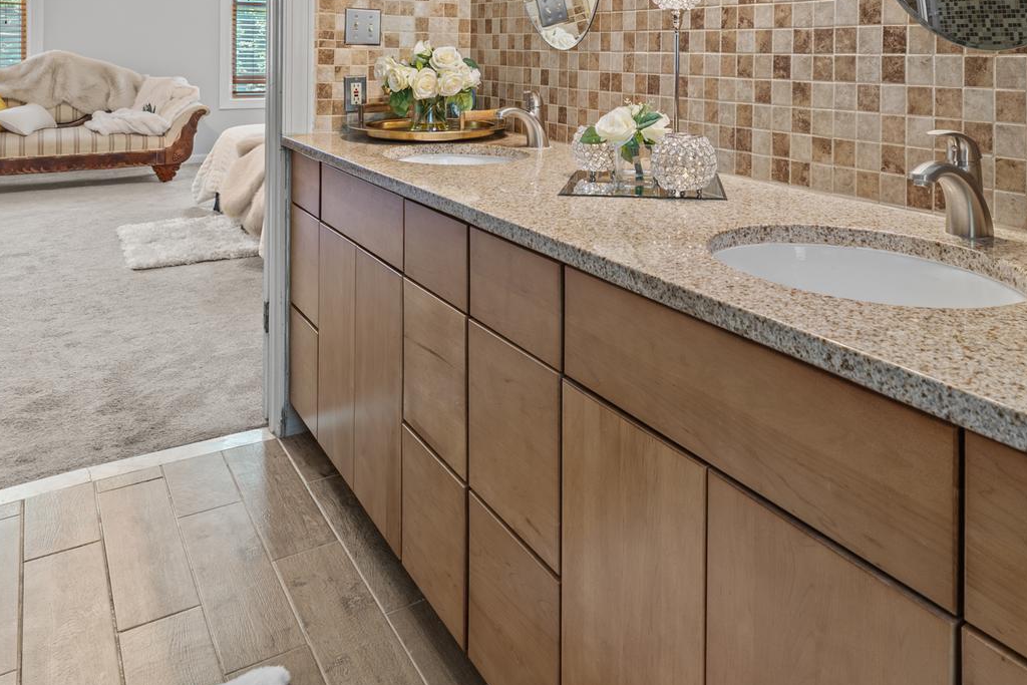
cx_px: 599
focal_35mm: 28
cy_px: 52
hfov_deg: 65.0
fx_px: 799
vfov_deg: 42.1
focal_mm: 14
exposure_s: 3.2
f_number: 8
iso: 100
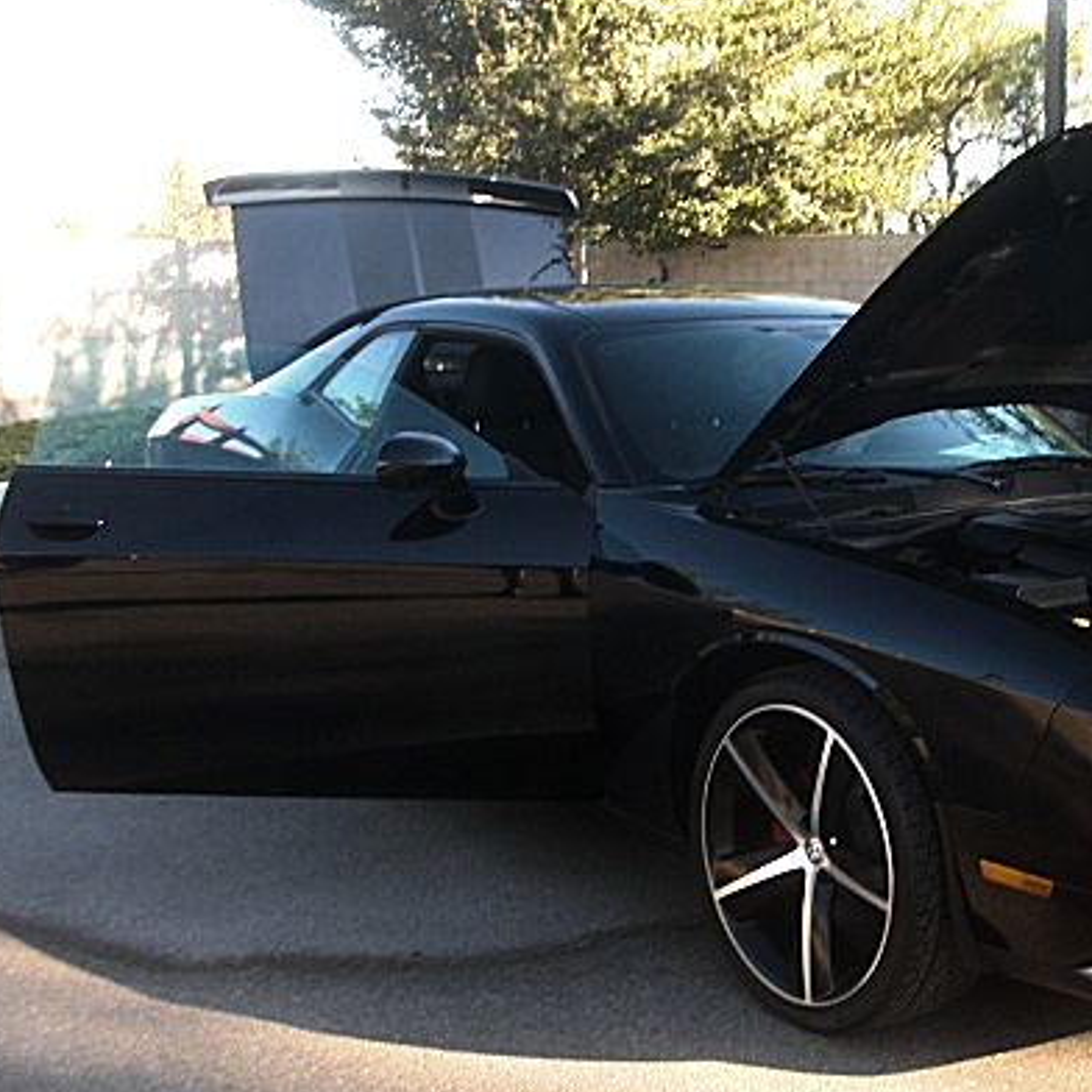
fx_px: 1856
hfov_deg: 32.1
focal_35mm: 52
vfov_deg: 32.7
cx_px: 827
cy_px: 630
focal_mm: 6.3
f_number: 2.8
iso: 50
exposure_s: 1/60
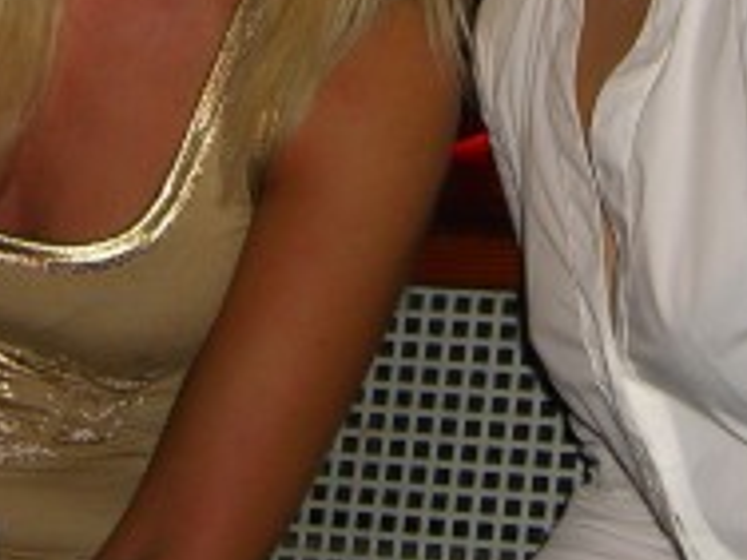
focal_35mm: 121
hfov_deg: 16.3
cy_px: -187
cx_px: 409
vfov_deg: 11.9
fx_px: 2611
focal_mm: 7.9
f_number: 2.8
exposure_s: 1/60
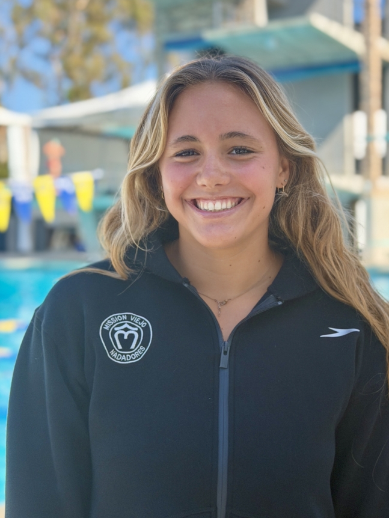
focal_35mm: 57
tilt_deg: -3.1
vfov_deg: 33.8
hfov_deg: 25.6
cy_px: 263
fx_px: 854
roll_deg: +0.1
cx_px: 230
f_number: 1.78
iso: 100
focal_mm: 6.76
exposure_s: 1/1307
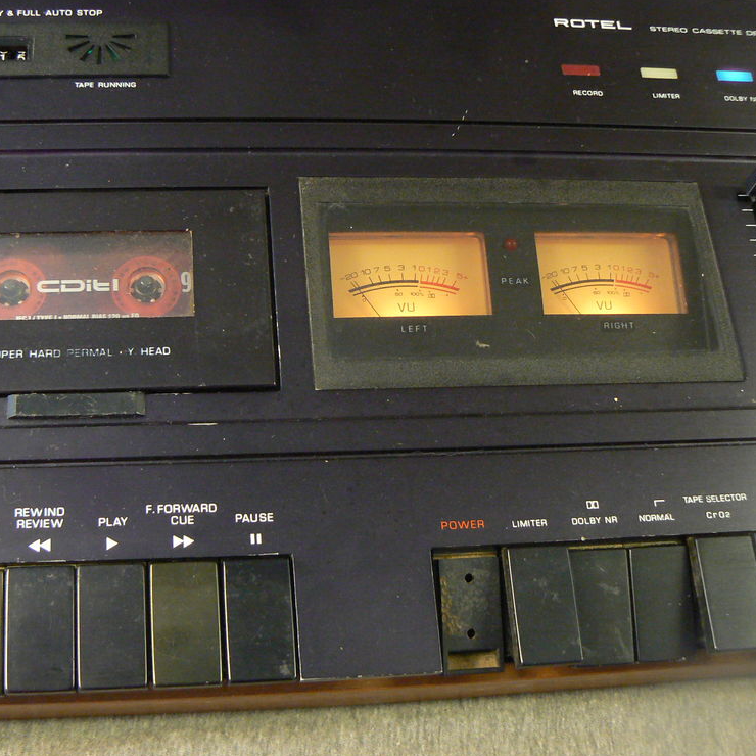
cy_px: 377
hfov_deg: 39.0
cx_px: 292
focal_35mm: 43
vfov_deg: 39.2
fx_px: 1062
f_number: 2.8
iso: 200
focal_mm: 6
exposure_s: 1/4
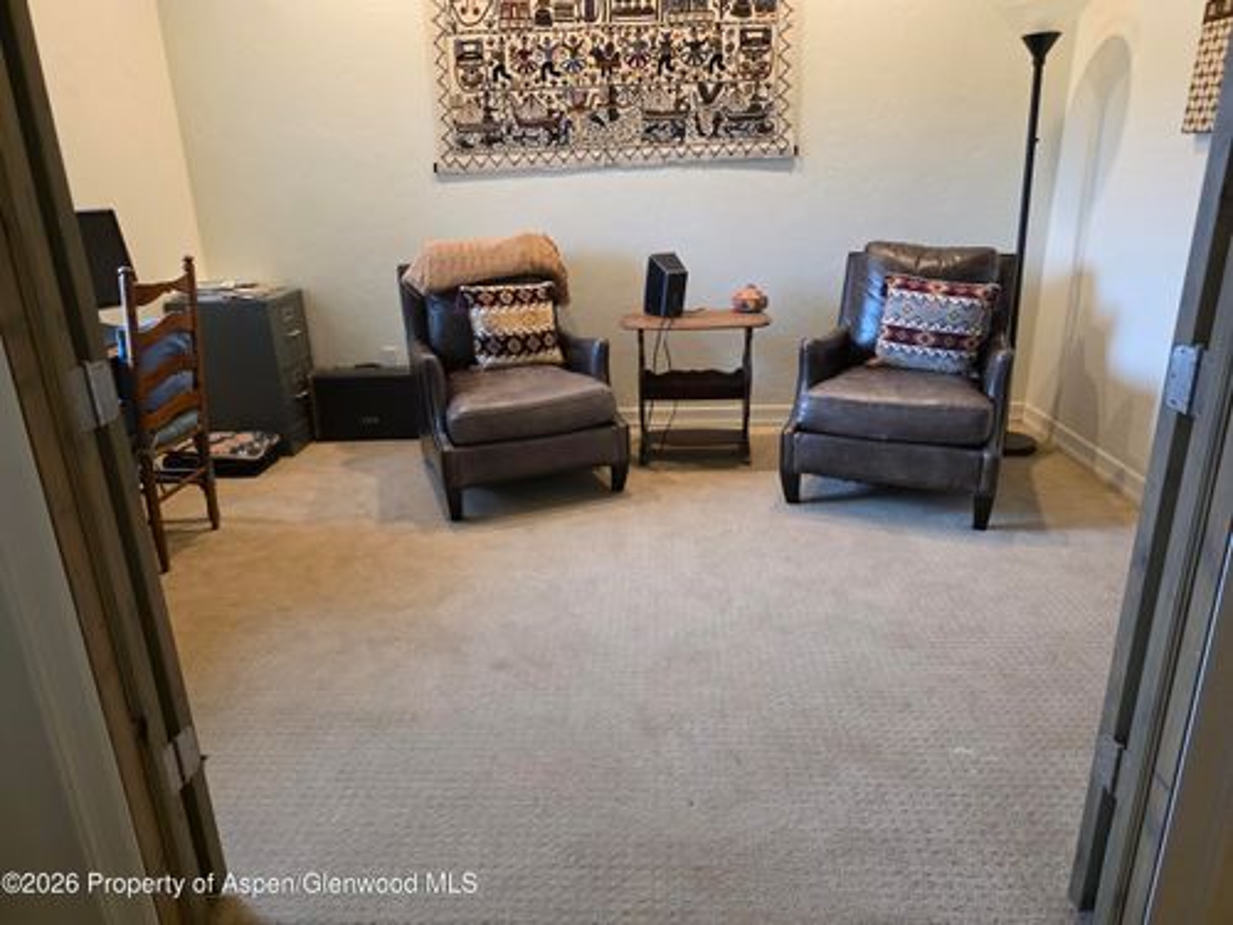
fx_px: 819
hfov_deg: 73.9
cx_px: 616
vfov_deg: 58.9
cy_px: 462
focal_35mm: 23
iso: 640
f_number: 1.7
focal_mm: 6.3
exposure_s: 1/120
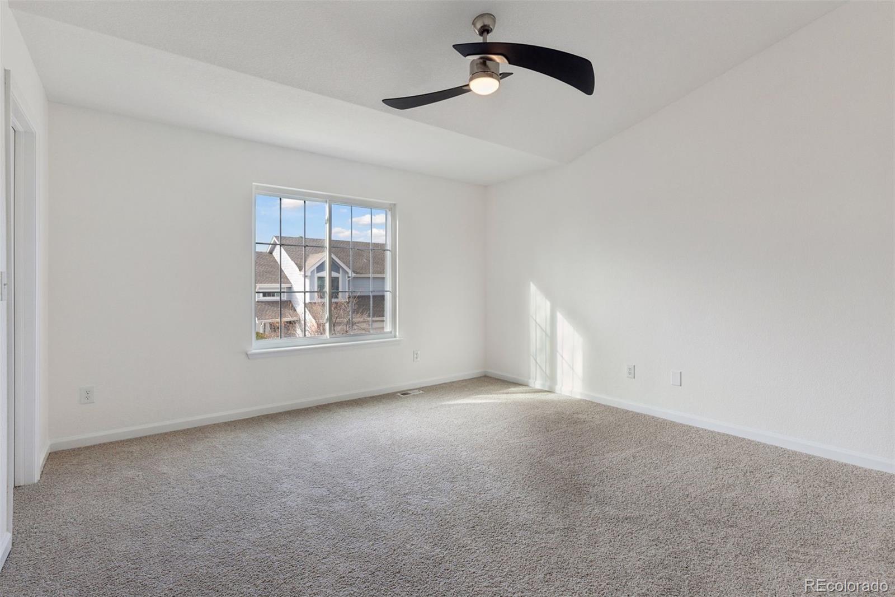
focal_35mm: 17
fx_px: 423
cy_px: 298
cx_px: 448
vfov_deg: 70.4
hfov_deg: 93.3
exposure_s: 1/60
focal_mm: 17
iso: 400
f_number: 9
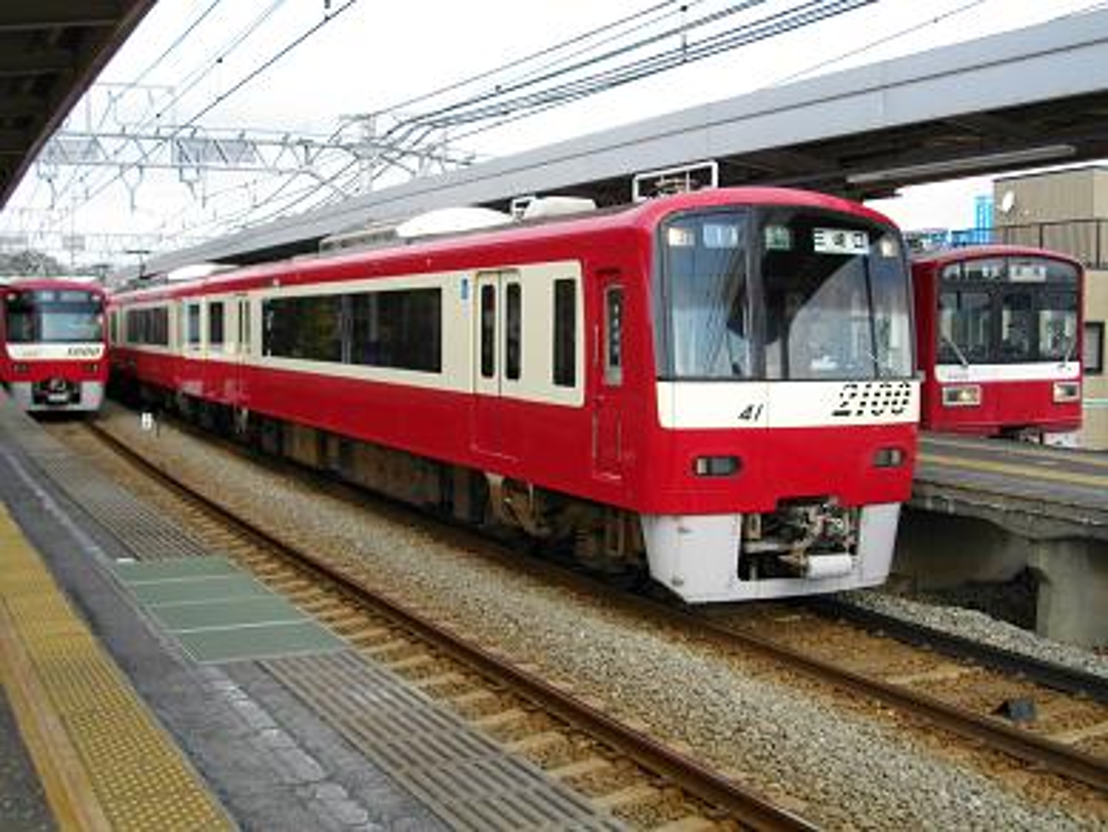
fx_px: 1281
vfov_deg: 36.0
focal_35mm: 40
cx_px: 554
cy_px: 416
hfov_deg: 46.8
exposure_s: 1/400
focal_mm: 7.1
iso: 100
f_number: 3.2
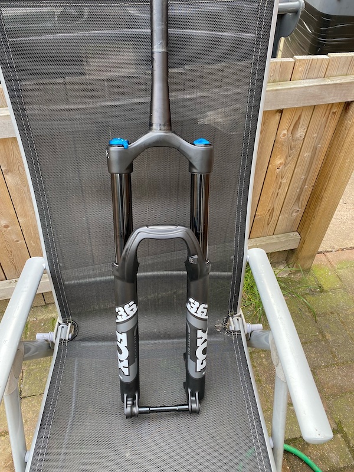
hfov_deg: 53.1
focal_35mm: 26
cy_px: 236
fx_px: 355
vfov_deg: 67.3
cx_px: 177
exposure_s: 1/122
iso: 40
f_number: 1.8
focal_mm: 4.25
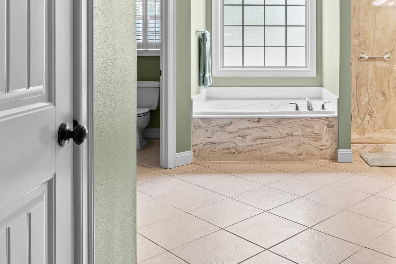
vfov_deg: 34.4
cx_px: 270
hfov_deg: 50.5
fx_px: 410
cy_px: 46
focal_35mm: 37
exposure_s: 1/4
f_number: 8
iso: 320
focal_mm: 14.1
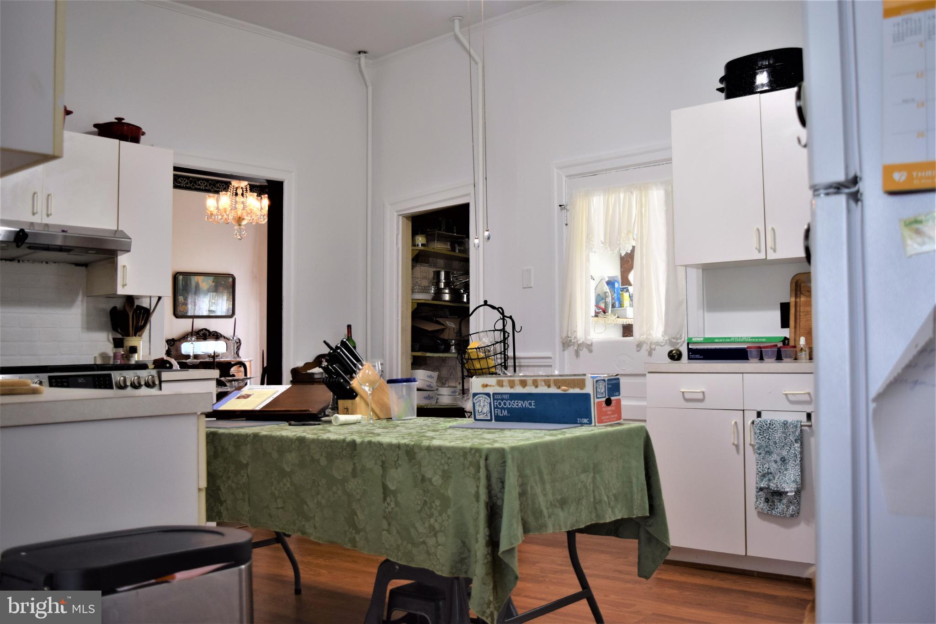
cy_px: 312
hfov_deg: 53.1
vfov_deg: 36.9
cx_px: 468
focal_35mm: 36
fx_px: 936
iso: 400
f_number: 4
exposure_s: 1/60
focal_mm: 24
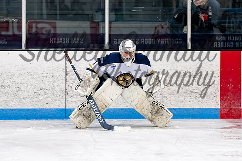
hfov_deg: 7.8
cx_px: 127
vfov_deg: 5.2
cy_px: 63
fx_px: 1776
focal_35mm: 264
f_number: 3.2
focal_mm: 125
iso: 2000
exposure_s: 1/800
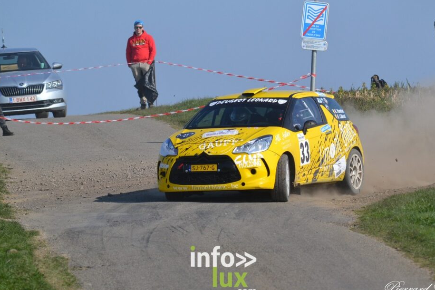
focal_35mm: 487
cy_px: 146
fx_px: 5884
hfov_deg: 4.2
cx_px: 223
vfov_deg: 2.8
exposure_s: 1/2000
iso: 400
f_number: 7.1
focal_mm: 290
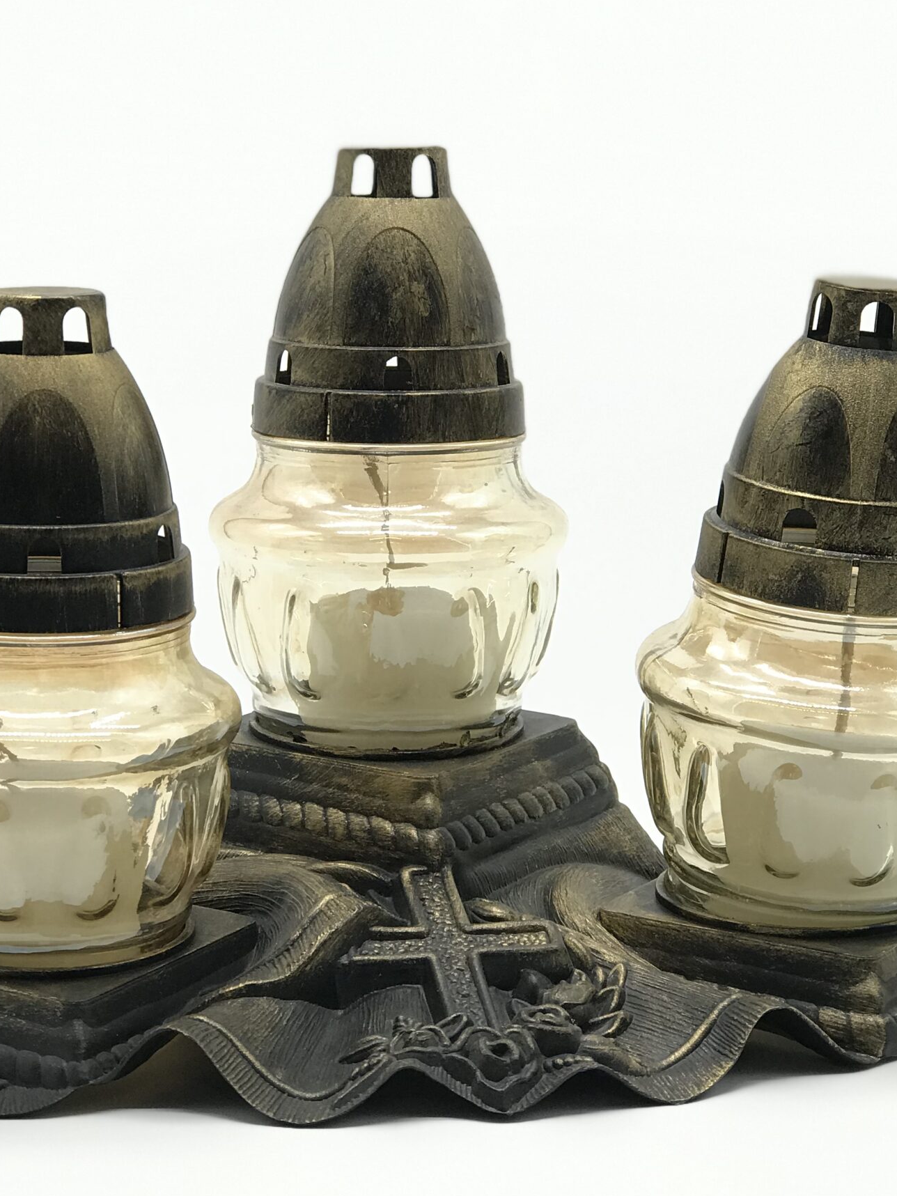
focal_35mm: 85
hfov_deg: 17.4
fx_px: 2936
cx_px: 406
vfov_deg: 23.0
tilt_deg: -8.5
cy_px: 508
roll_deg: -1.9
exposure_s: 1/50
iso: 20
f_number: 2.8
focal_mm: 6.6
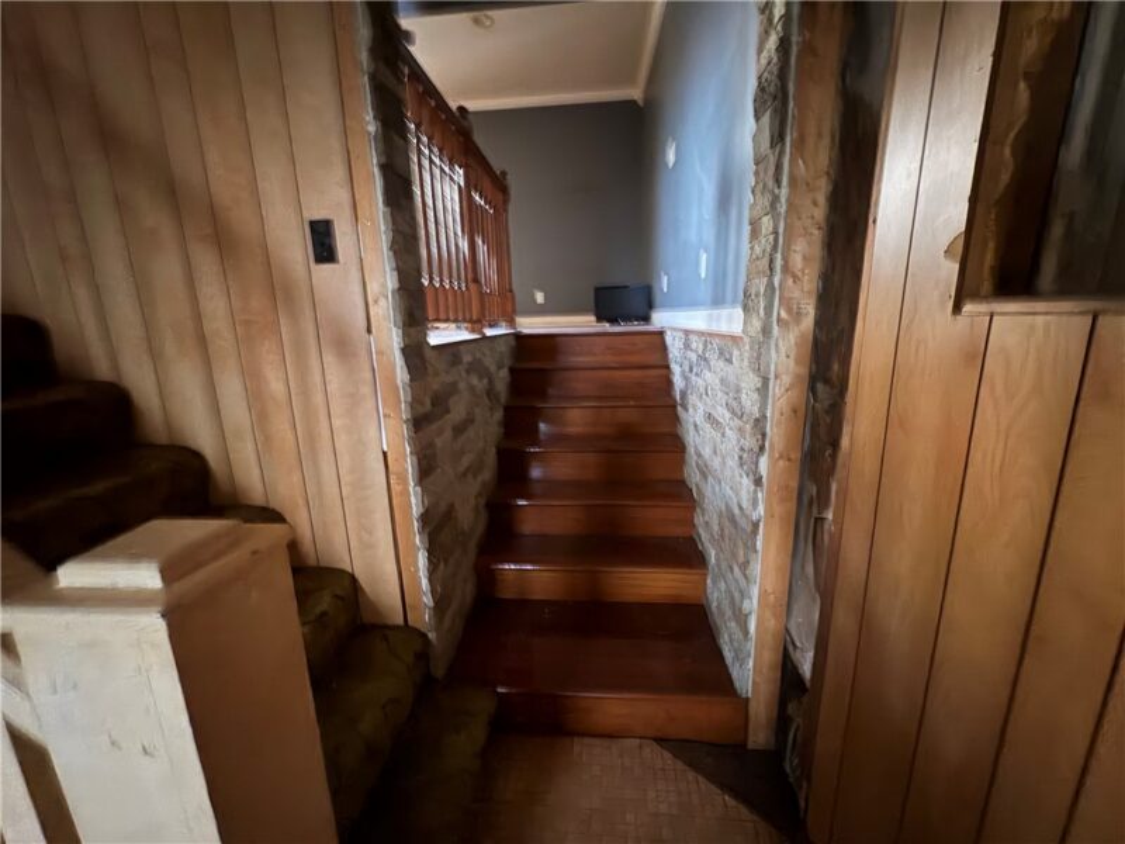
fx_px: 455
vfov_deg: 85.7
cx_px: 562
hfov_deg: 102.1
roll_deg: +2.5
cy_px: 422
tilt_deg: -13.1
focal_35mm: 14
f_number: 2.2
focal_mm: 2.22
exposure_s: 1/8
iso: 640
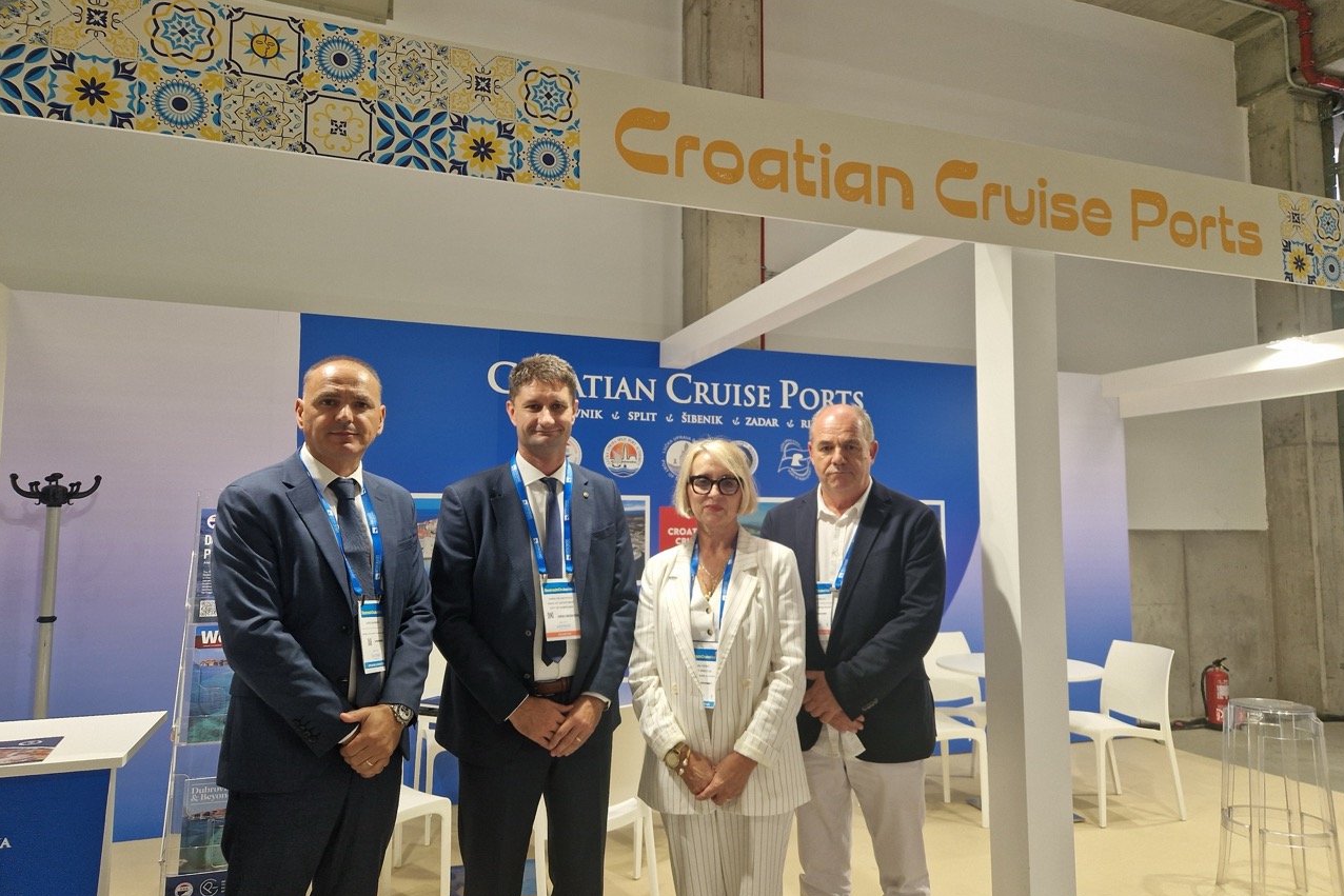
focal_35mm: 24
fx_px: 896
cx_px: 673
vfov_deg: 53.1
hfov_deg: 73.7
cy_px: 454
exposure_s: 1/100
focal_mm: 5.4
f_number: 1.8
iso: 64
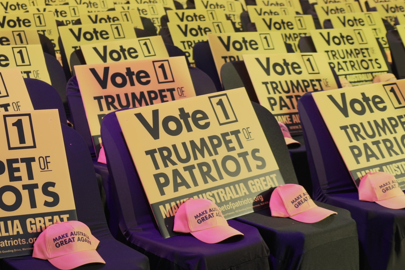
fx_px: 787
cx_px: 55
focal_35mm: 70
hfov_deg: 28.0
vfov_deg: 19.4
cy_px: 96
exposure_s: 1/40
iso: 500
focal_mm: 37
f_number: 4
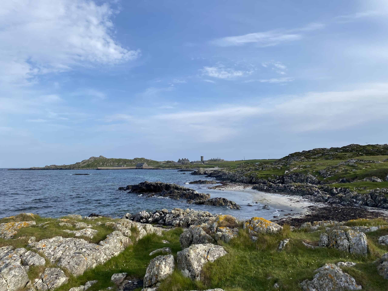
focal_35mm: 26
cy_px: 146
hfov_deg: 67.3
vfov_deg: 53.1
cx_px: 194
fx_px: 291
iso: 32
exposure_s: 1/2222
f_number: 1.8
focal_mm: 4.25
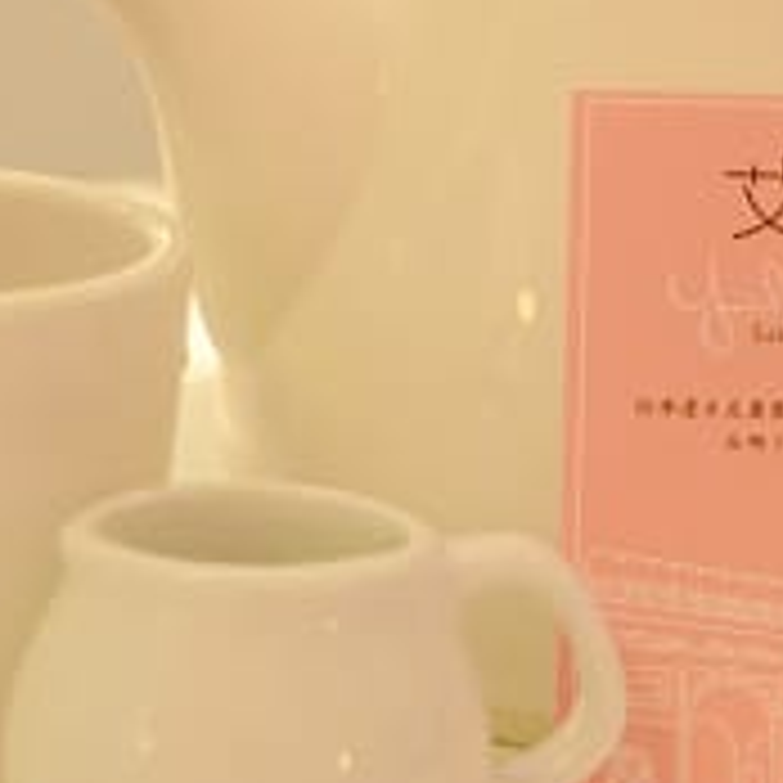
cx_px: 806
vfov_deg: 8.5
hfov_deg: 8.5
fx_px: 5246
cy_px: 171
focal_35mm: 205
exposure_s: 1/320
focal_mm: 50
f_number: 4.5
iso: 3200
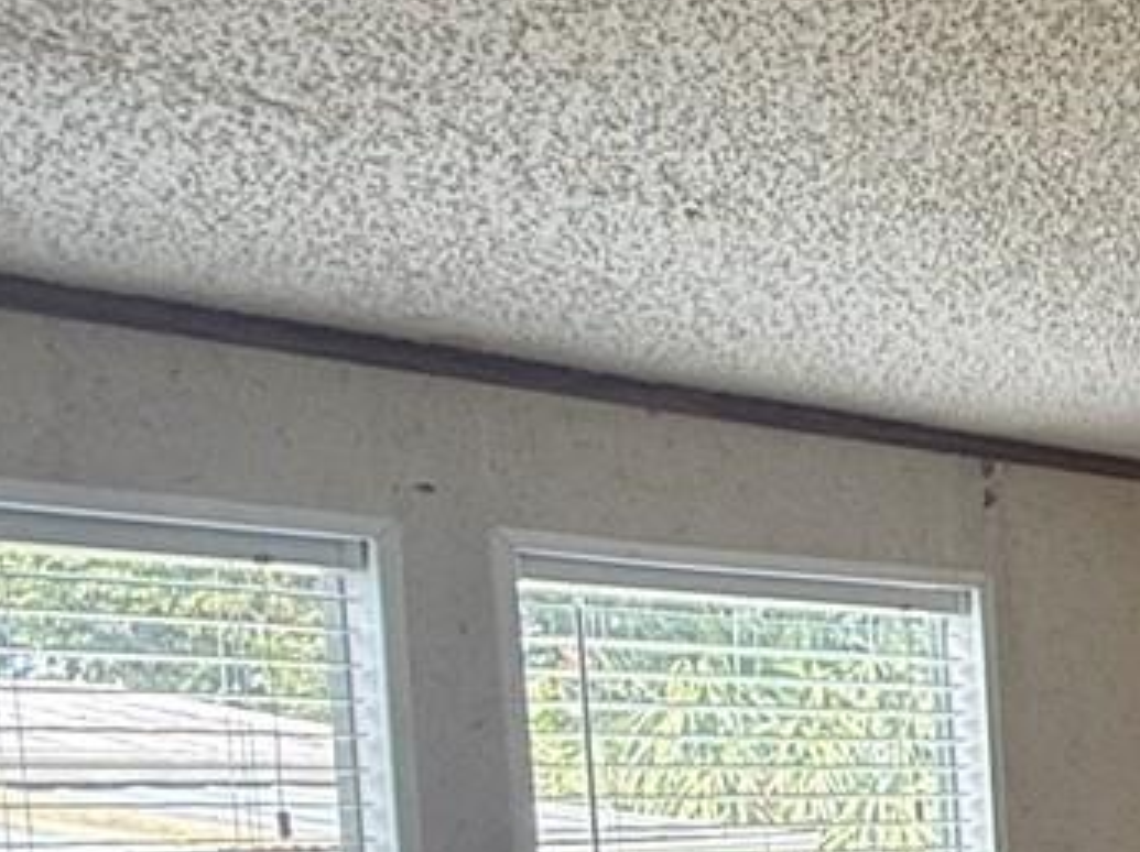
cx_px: 1936
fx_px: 2138
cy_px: 977
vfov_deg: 21.2
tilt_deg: -4.3
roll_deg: +0.8
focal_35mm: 65
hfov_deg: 21.7
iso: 100
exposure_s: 1/99
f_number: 2.2
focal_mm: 2.22
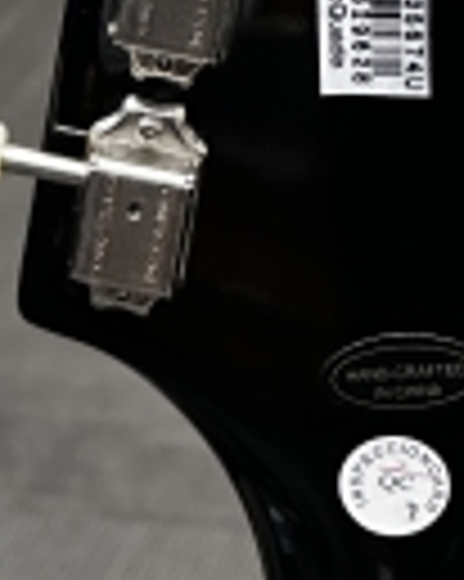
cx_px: 414
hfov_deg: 5.1
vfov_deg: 6.4
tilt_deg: -16.7
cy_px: 103
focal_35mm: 303
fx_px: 5207
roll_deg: -1.7
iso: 500
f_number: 2.8
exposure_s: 1/60
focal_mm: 9
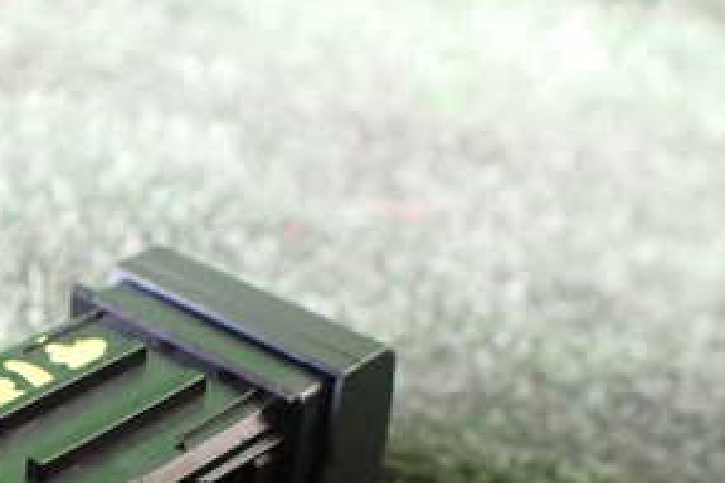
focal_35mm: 65
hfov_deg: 29.3
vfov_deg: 20.3
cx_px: 33
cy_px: 475
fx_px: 1309
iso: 800
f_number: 2.3
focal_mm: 5.4
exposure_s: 1/80
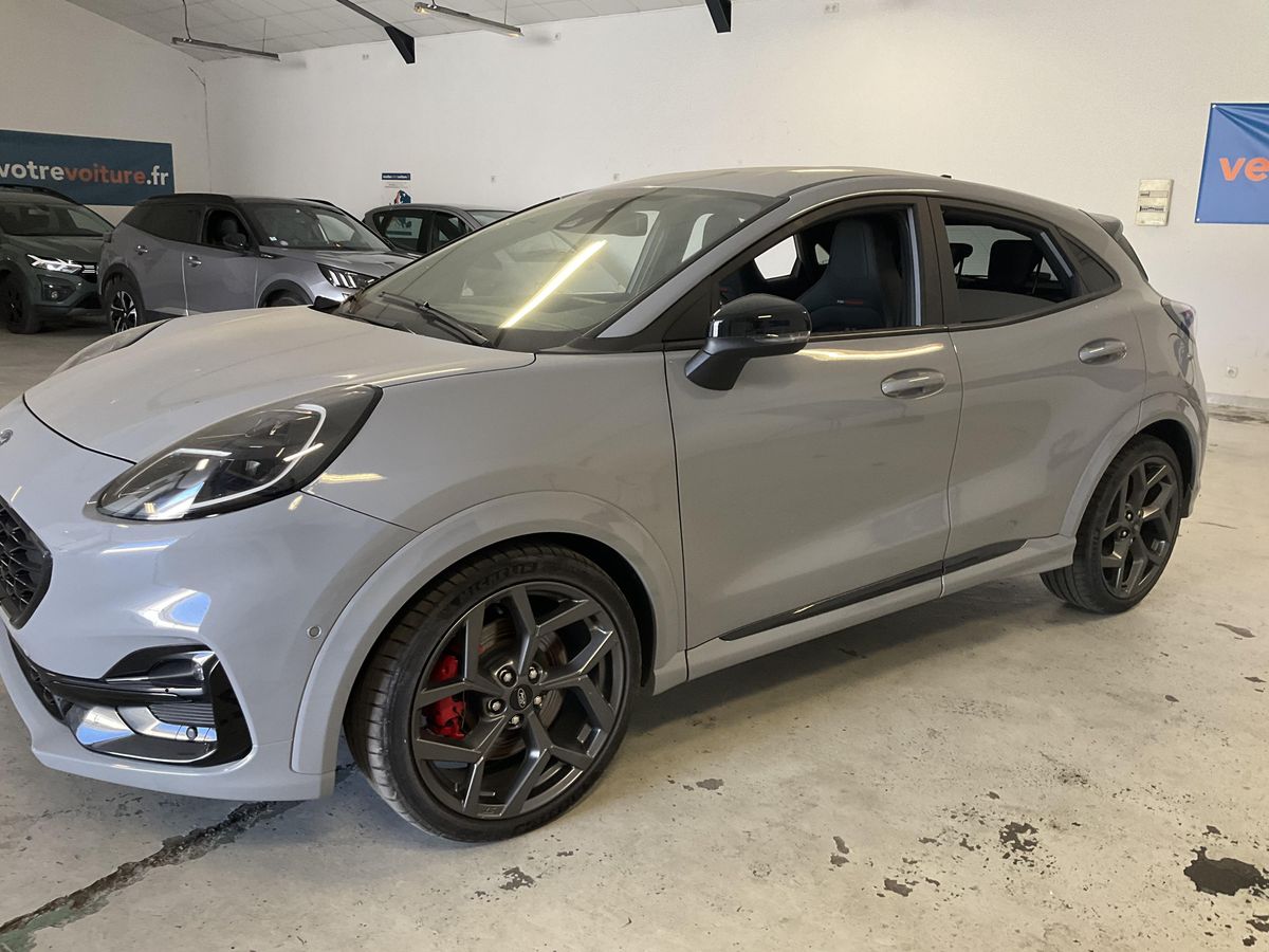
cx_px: 634
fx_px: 1063
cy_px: 476
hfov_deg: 61.7
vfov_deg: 48.2
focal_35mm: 29
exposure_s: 1/50
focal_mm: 3
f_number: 1.8
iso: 80
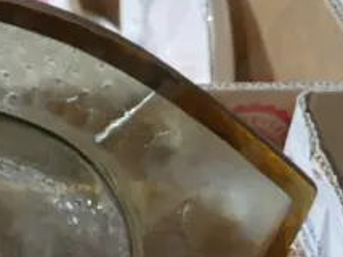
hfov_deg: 11.6
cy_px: 663
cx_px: -163
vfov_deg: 8.2
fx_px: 1613
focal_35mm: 163
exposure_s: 1/60
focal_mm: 17
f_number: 4
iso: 800
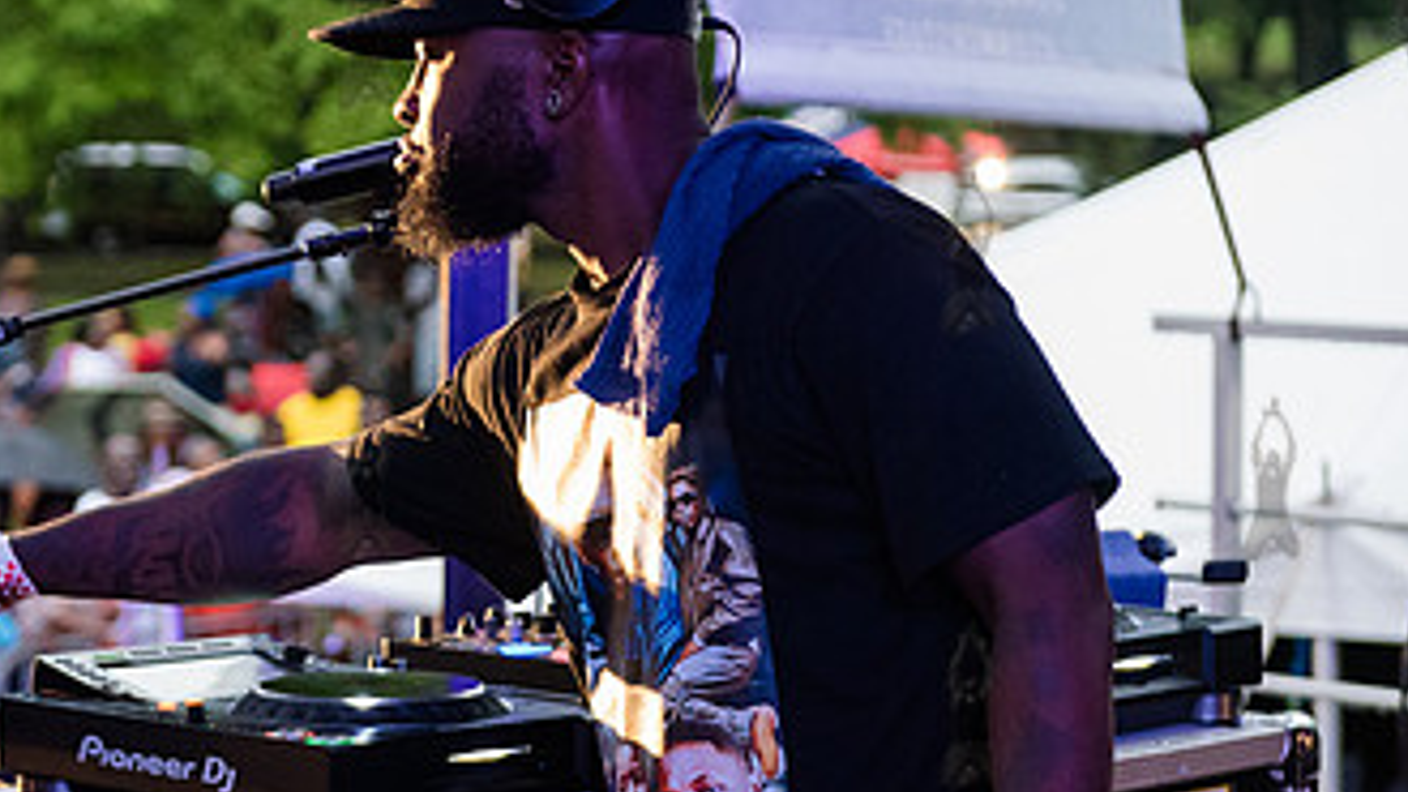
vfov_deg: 9.0
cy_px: 413
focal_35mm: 134
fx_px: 5002
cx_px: 576
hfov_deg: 16.0
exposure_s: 1/200
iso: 4000
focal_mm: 62
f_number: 3.2
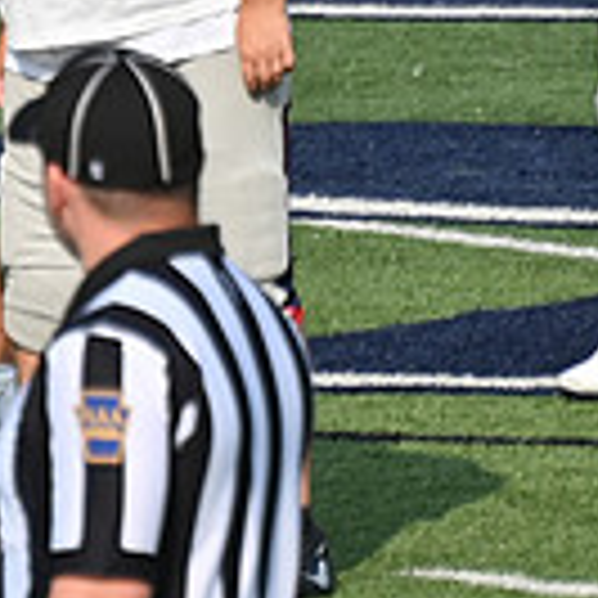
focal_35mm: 1394
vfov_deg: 1.3
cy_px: -173
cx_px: 148
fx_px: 27245
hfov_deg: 1.3
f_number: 5.6
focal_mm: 250
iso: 100
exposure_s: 1/800
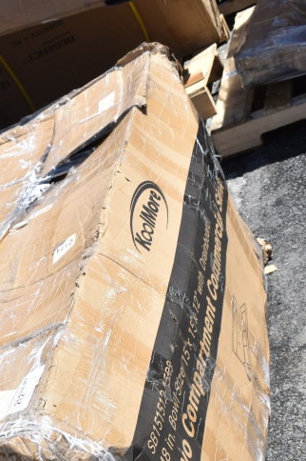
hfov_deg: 18.8
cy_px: 413
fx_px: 906
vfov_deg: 27.5
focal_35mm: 71
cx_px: 26
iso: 200
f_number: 9
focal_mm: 25
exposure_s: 1/320
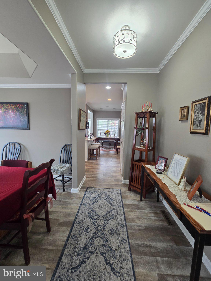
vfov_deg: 106.2
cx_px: 106
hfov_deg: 89.9
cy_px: 140
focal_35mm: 13
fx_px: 106
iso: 160
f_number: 2.2
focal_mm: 2.2
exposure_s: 1/60
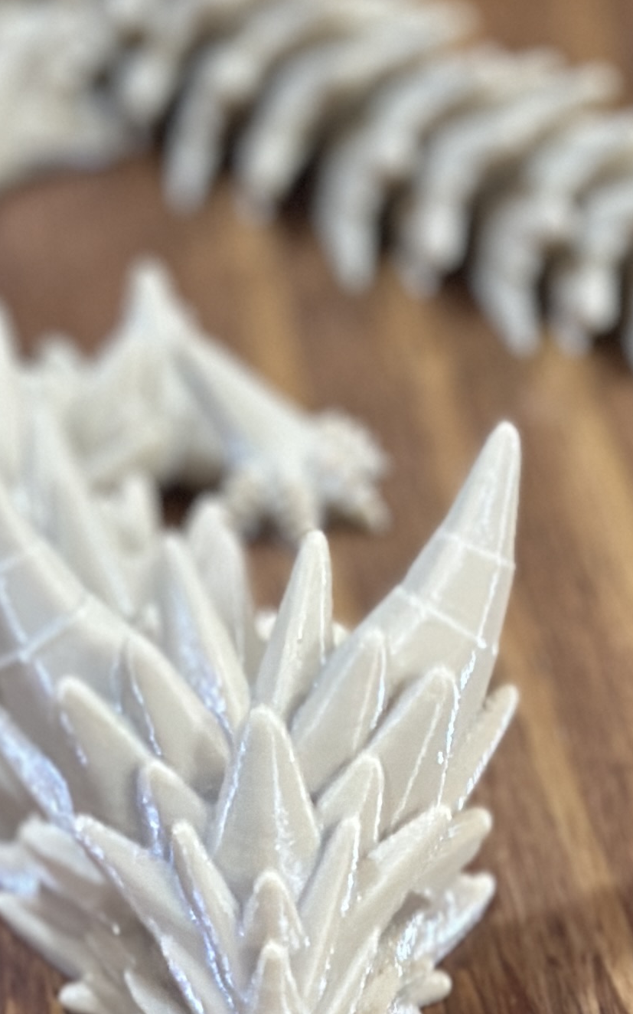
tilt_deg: -29.0
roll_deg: -1.4
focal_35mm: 155
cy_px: 90
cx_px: 259
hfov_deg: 8.5
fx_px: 4280
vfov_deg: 13.4
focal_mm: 6.86
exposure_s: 1/33
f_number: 1.78
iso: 500
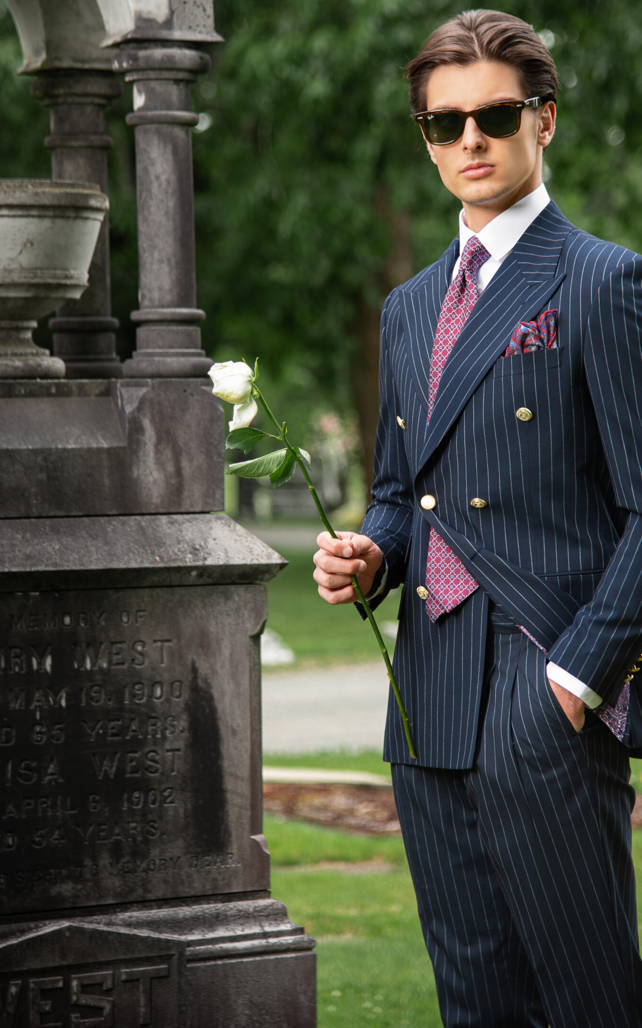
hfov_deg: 10.8
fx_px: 3388
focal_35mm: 121
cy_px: 419
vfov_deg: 17.2
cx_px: 394
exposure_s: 1/160
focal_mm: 100
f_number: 4
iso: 100
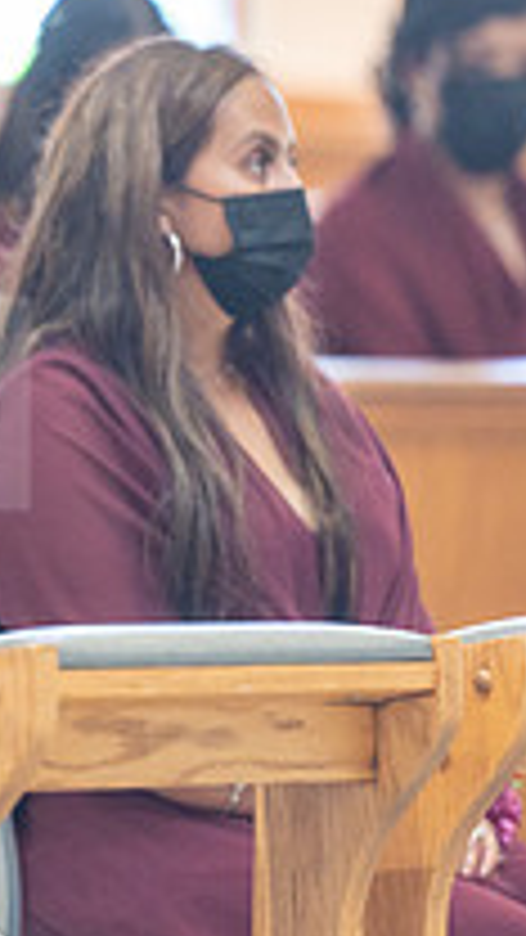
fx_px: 14505
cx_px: -351
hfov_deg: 2.1
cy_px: 400
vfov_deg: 3.7
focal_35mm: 585
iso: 1600
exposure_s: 1/200
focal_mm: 200
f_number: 2.8
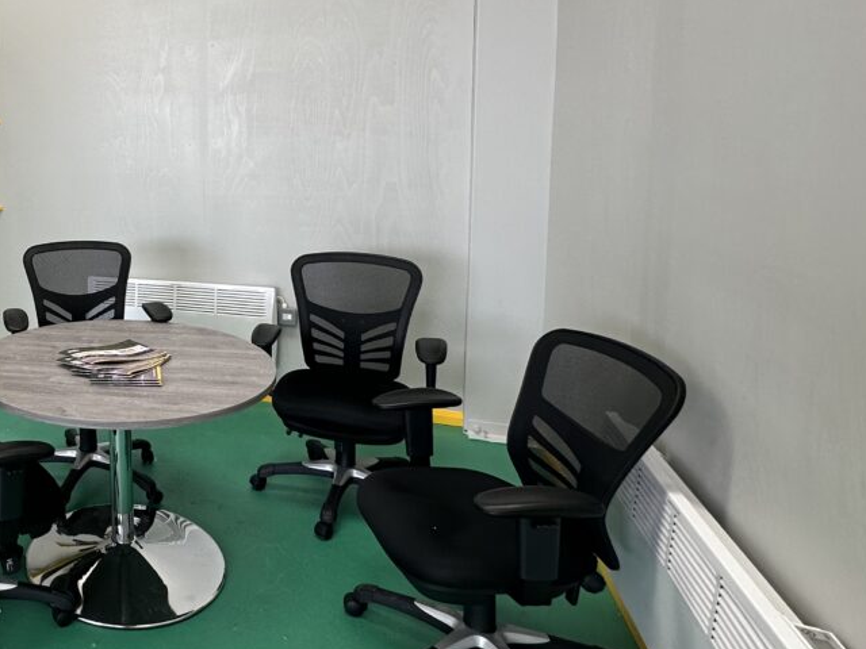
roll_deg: +2.7
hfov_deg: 52.9
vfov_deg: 48.8
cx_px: 39
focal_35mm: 28
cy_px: 211
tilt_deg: -6.0
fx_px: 700
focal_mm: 2.22
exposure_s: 1/99
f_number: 2.2
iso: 80
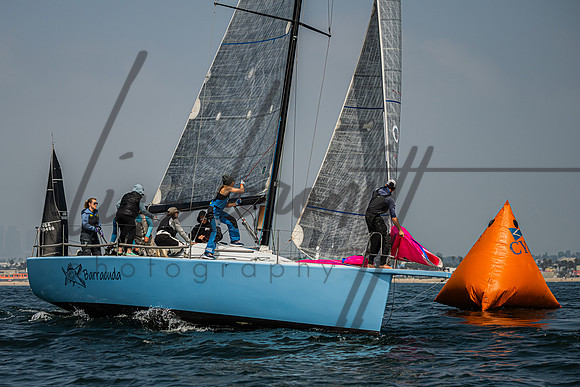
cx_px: 245
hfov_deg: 12.0
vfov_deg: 8.0
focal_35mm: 172
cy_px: 207
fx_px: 2766
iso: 280
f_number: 4.8
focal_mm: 145
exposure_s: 1/4000
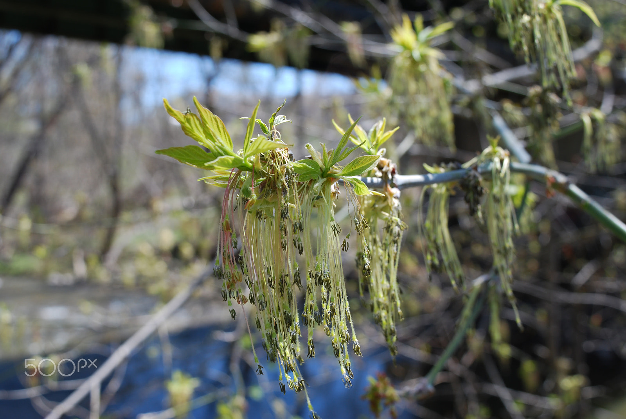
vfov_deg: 30.9
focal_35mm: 44
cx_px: 313
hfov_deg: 44.9
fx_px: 757
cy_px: 210
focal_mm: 29
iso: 100
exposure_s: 1/80
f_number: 8
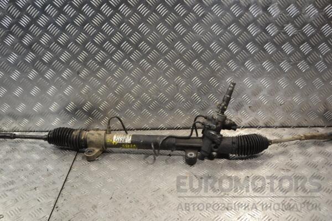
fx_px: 360
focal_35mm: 39
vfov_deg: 34.2
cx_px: 166
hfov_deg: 49.6
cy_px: 110
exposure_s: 1/100
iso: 400
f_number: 5
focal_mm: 26
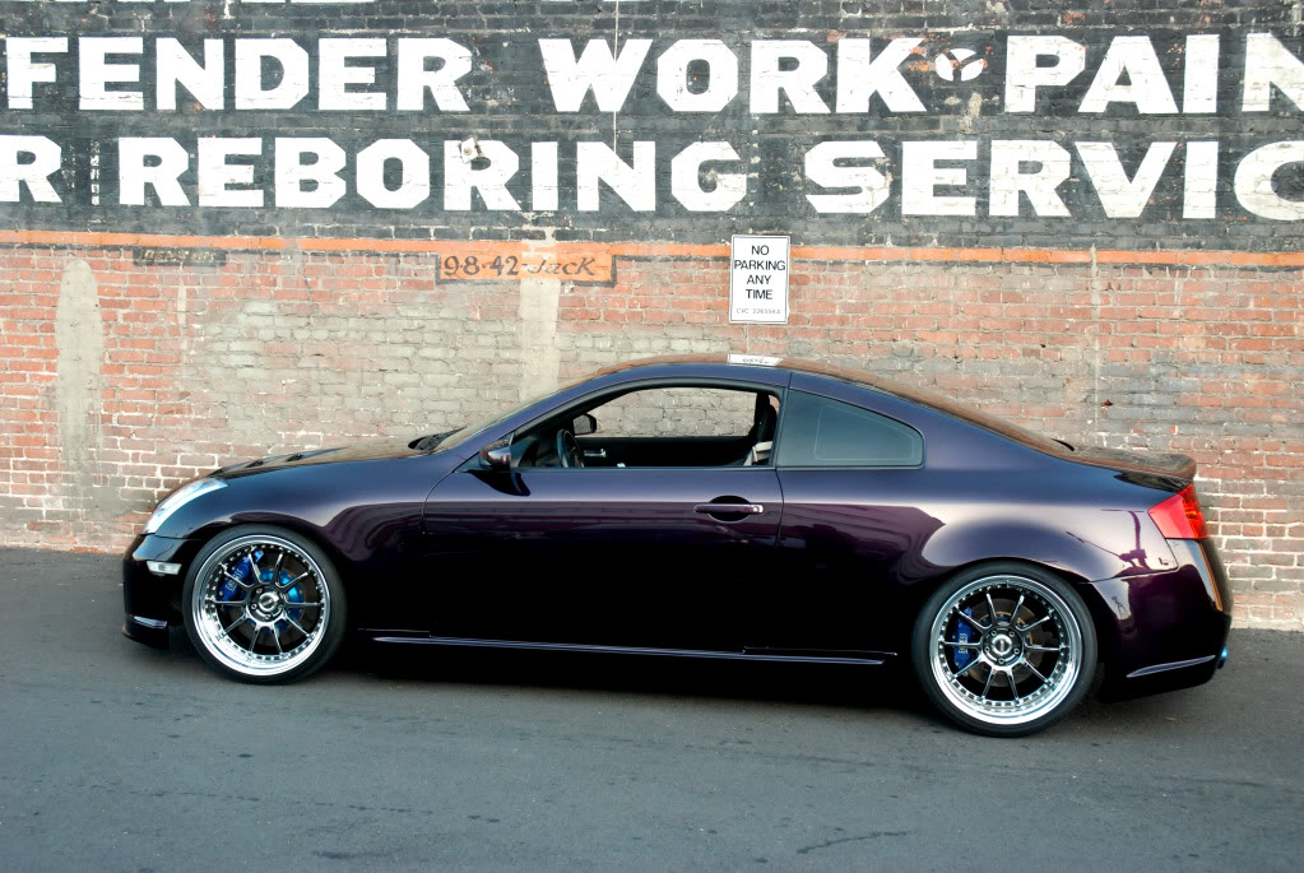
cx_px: 652
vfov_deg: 33.1
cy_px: 436
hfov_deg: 47.9
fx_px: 1469
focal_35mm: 40
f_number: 5.6
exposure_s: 1/125
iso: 500
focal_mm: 27
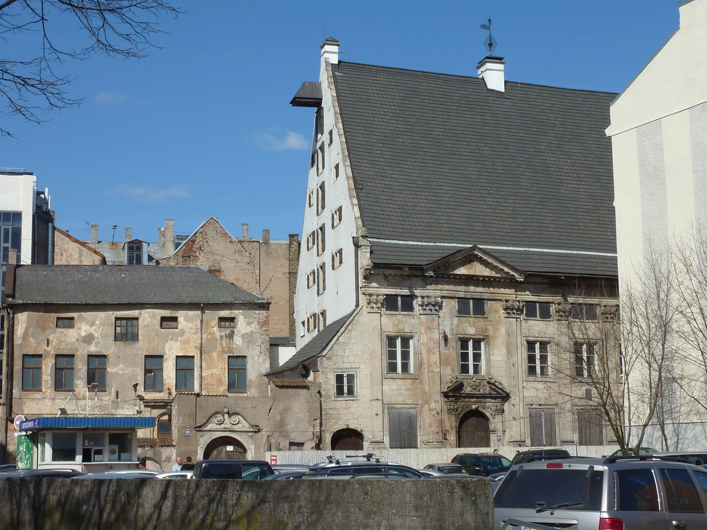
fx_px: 1246
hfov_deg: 31.6
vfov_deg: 24.0
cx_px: 284
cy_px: 268
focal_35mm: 61
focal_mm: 7.9
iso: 80
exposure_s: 1/500
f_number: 5.6
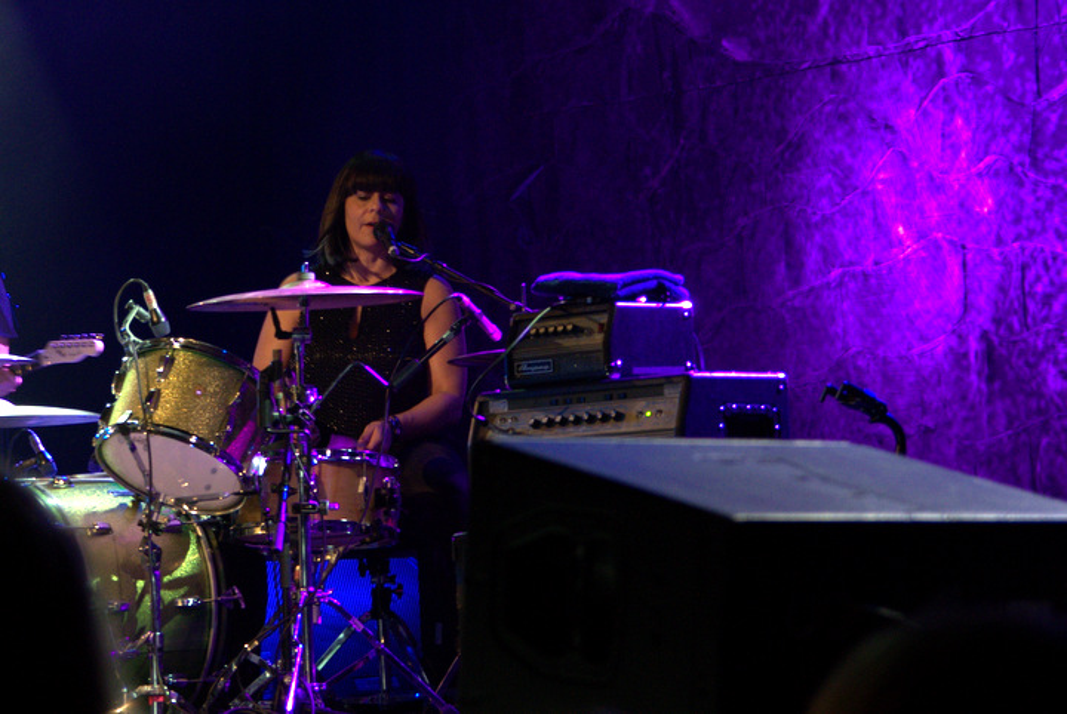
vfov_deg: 18.2
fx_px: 2226
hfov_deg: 27.0
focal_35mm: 75
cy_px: 357
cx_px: 534
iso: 1000
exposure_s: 1/30
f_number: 2.8
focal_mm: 50
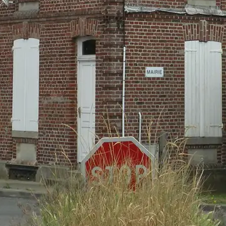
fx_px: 1315
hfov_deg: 9.8
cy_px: -44
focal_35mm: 178
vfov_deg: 9.7
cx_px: 146
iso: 64
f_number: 5.6
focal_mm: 9.8
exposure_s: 1/208
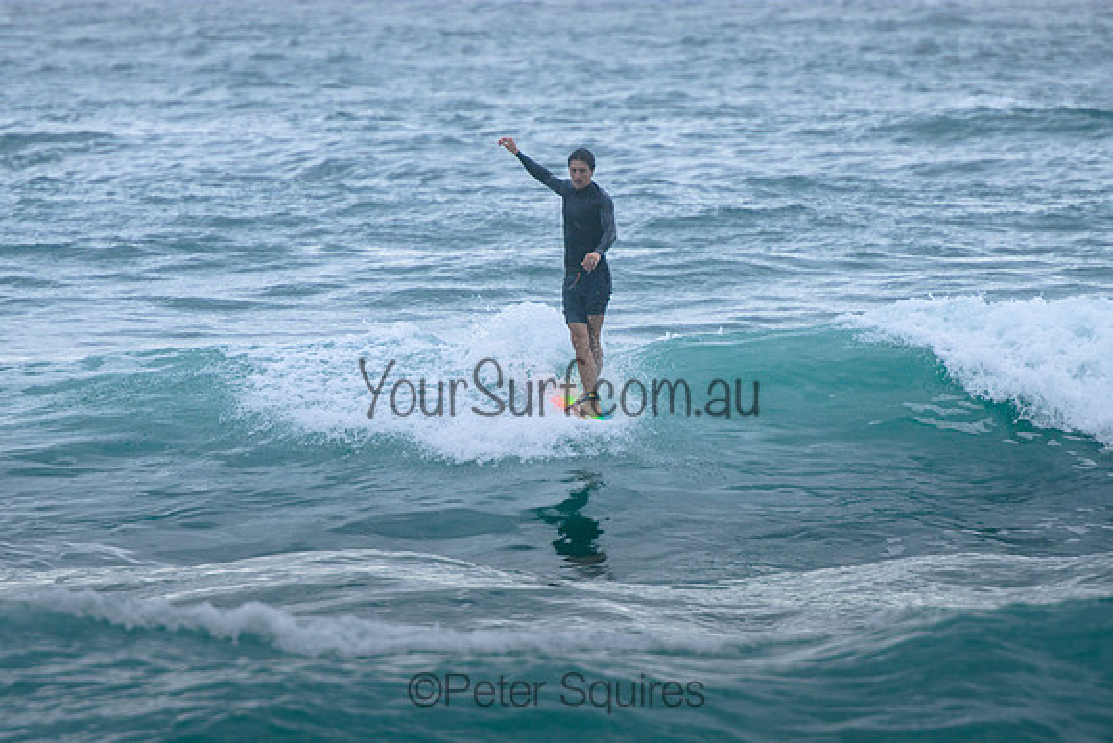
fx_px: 17012
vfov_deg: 2.5
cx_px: 495
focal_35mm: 550
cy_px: 378
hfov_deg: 3.7
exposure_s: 1/2000
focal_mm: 400
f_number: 5.6
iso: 450
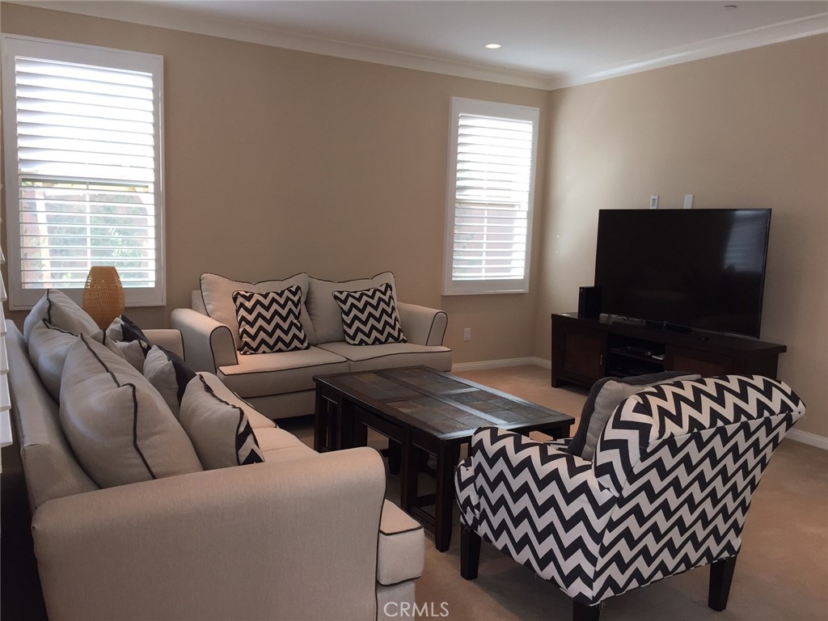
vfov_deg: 48.2
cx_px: 414
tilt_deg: -8.0
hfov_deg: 61.7
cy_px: 310
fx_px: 694
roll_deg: -2.0
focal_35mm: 29
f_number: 2.2
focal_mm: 4.15
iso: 50
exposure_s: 1/120
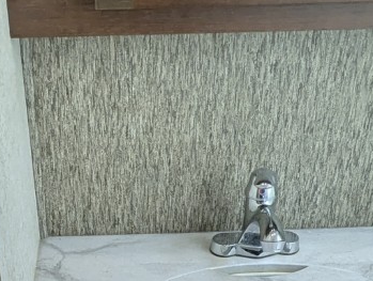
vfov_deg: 20.9
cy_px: 364
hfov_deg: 30.0
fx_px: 691
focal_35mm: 64
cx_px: 122
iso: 169
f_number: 2.2
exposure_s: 1/128
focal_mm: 2.35
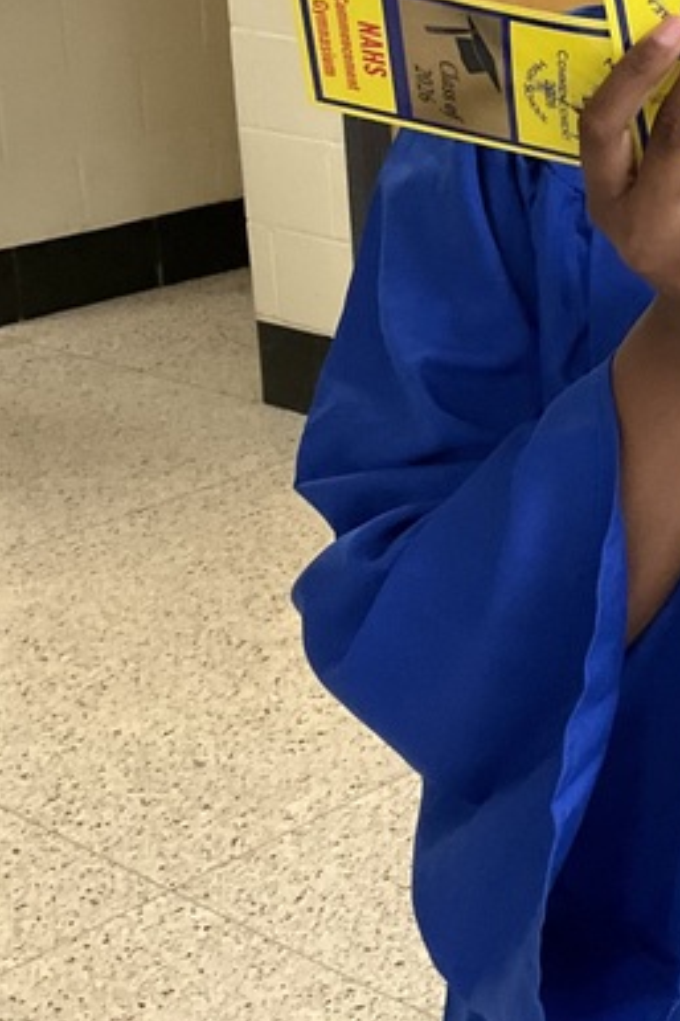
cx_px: 844
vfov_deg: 25.2
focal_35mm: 80
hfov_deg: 16.3
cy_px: 339
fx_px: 2269
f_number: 1.8
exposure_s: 1/60
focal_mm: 3
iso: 160
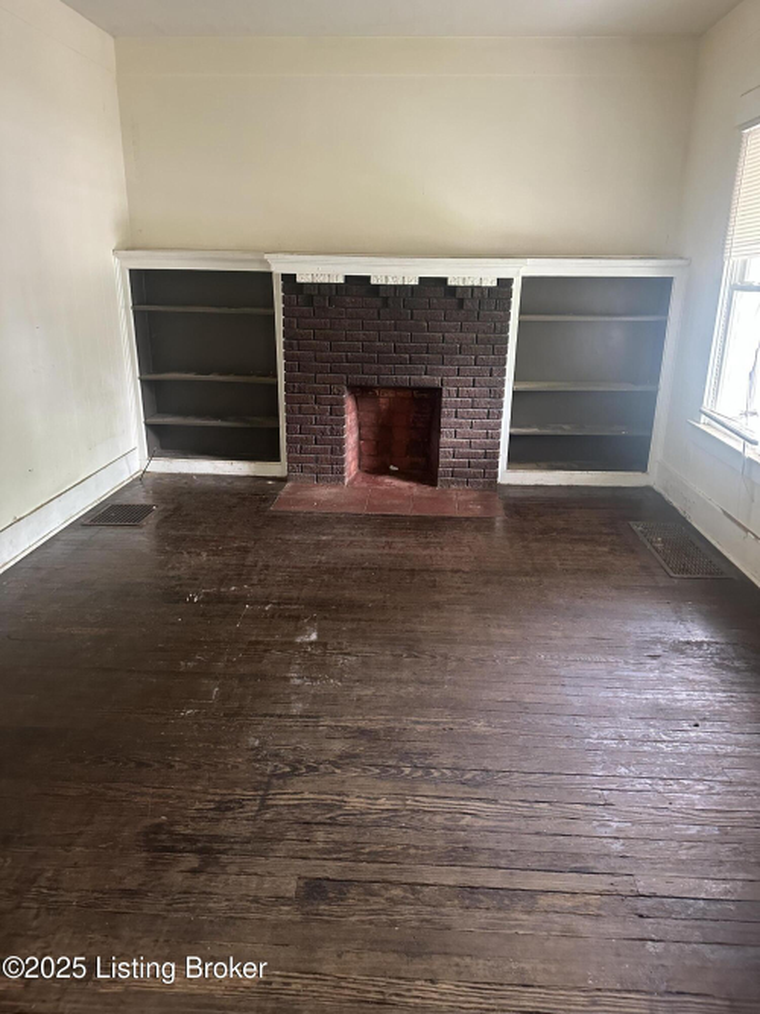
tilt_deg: -17.4
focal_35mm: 24
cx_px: 380
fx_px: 703
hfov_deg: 56.8
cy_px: 507
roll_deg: -1.4
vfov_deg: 71.6
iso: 640
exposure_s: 1/60
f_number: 1.78
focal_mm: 6.86
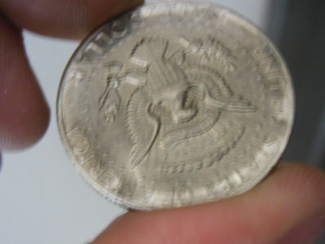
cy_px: 122
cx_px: 162
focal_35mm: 250
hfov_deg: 7.9
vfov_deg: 6.0
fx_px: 2349
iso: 800
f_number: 5.8
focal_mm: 45
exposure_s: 1/3
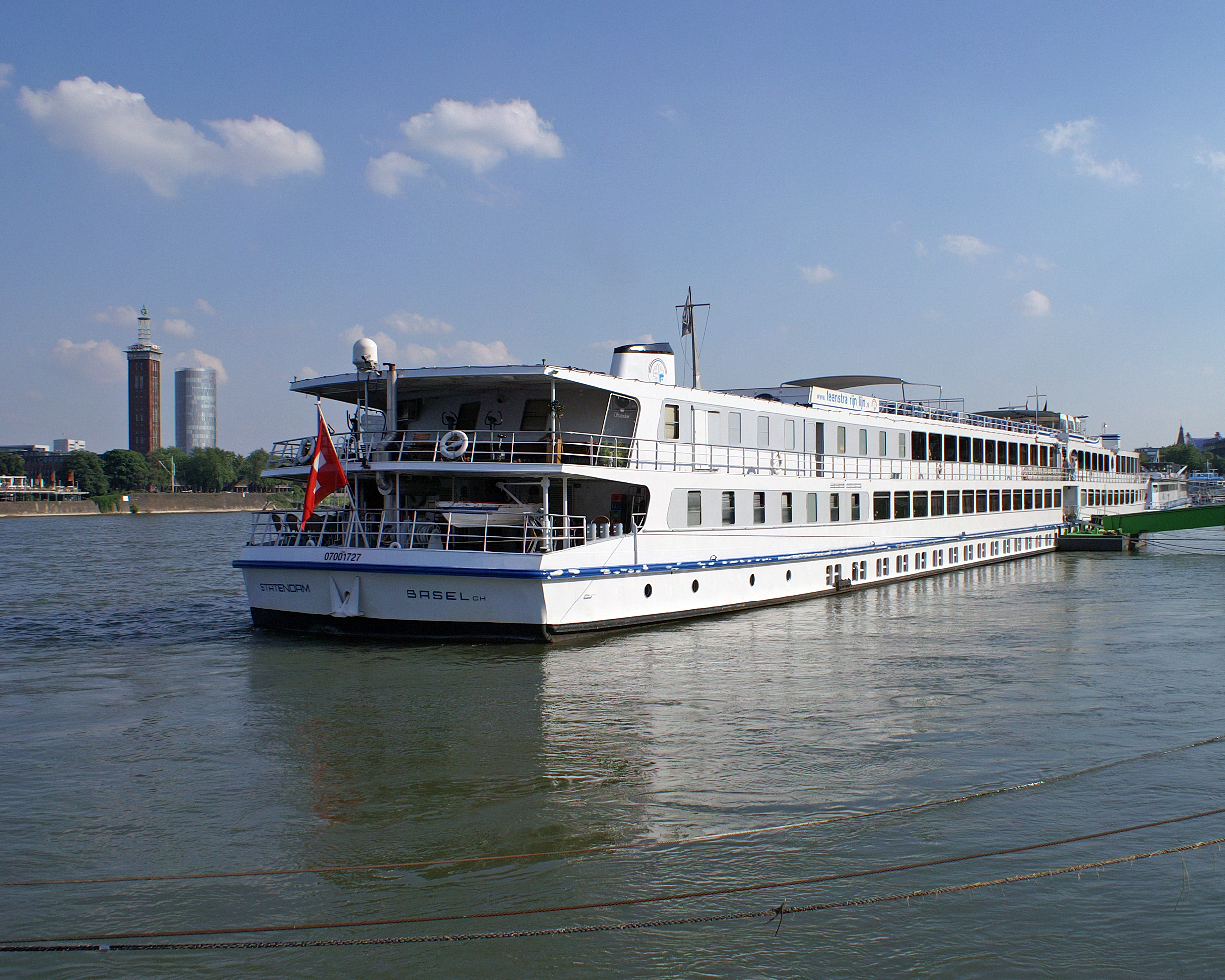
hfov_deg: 52.8
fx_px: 1233
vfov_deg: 43.4
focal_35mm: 34
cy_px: 491
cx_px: 653
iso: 100
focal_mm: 20
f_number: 8
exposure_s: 1/640
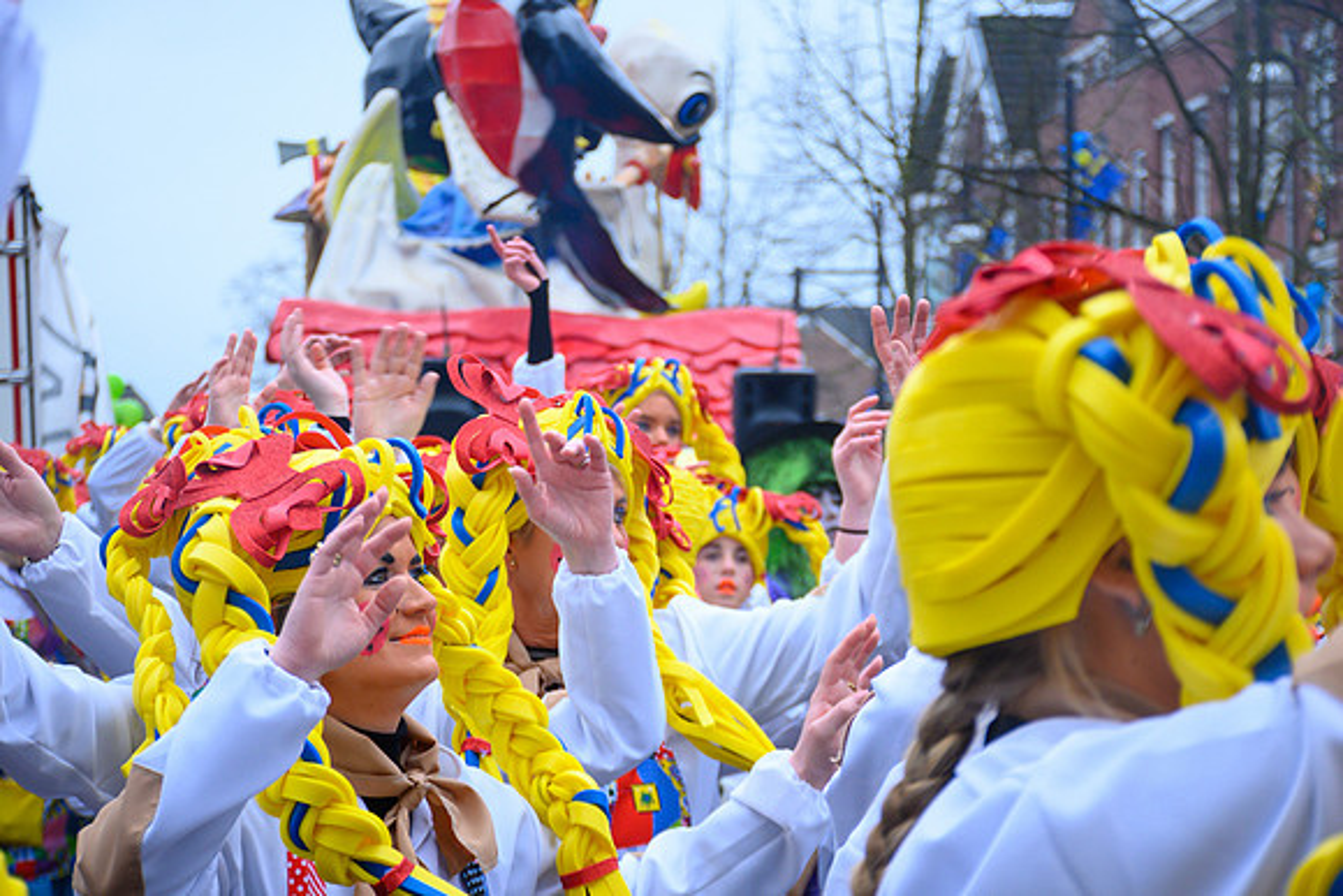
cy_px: 448
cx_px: 672
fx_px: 3694
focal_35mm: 99
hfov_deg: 20.6
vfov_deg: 13.8
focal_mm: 66
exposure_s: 1/320
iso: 400
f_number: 5
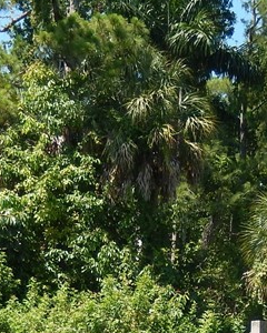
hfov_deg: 12.8
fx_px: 1185
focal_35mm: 120
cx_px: 216
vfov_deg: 15.5
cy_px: 392
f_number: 4
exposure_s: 1/500
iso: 125
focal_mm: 6.5
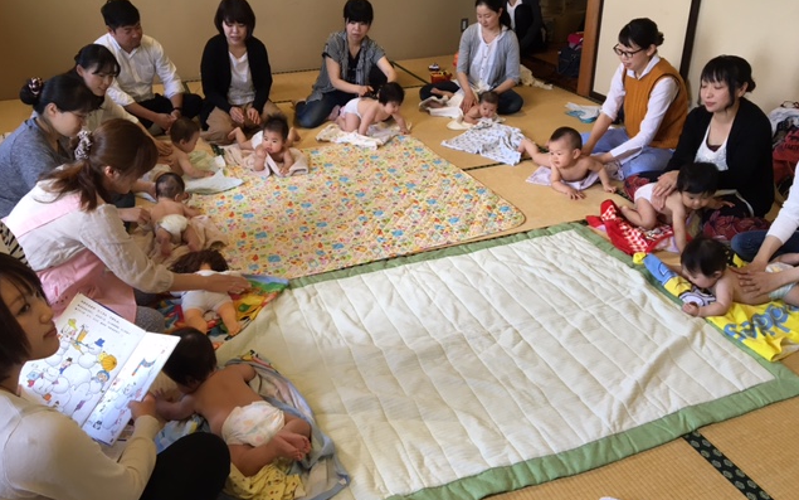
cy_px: 237
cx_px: 398
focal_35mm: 31
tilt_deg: -25.7
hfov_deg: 61.2
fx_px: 675
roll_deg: +1.2
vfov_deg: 40.6
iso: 32
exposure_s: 1/30
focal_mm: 4.15
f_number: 2.2
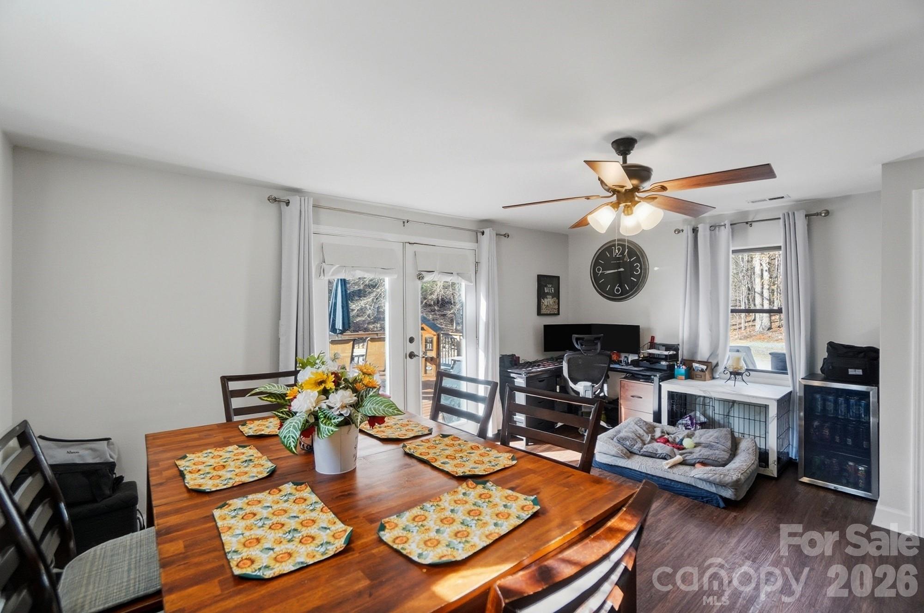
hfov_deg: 100.5
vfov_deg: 77.2
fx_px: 384
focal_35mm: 15
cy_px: 306
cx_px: 462
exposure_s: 1/500
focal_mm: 10
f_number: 4
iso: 100
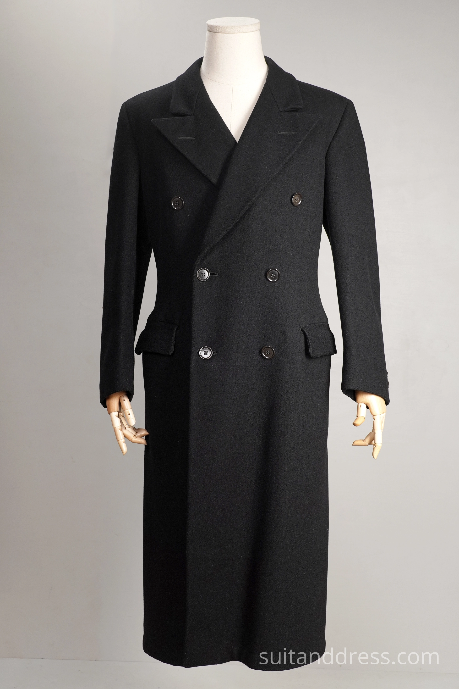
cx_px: 230
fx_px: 918
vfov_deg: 41.1
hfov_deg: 28.1
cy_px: 344
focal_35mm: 48
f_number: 6.3
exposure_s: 1/30
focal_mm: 32
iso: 320
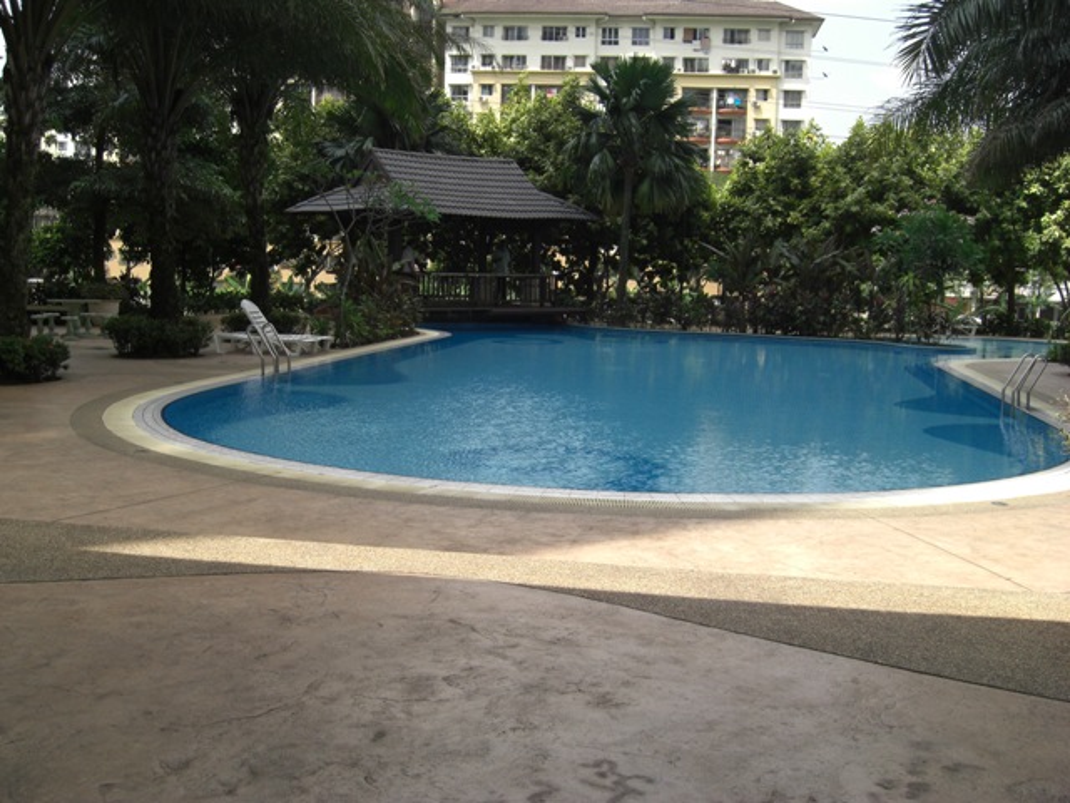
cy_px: 402
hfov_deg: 49.0
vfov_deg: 37.7
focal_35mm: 38
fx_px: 1175
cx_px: 535
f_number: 4
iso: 80
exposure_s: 1/400
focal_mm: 7.9
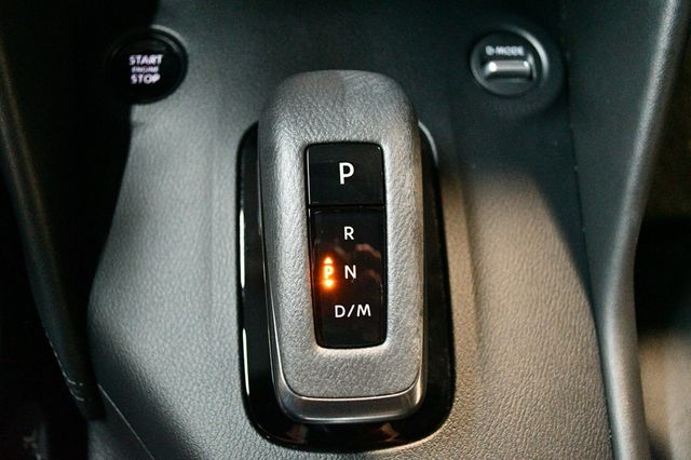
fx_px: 633
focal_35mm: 33
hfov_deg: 57.2
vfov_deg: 39.9
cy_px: 230
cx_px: 346
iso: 12800
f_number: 4
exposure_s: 1/40
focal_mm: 22
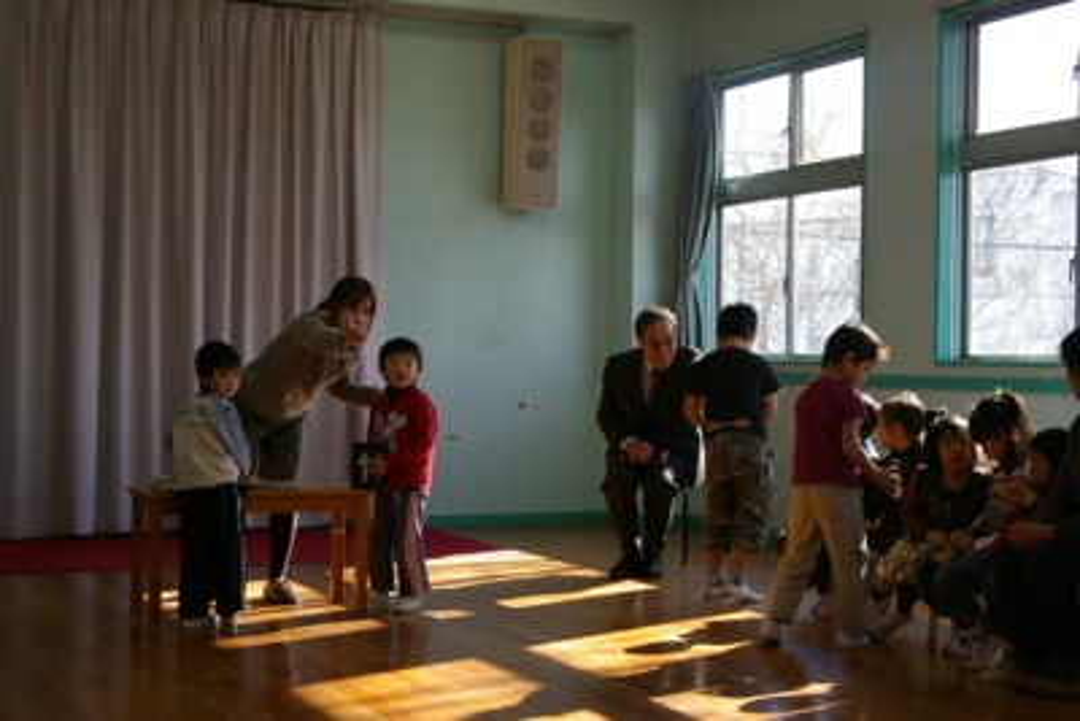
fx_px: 1801
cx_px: 540
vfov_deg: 22.6
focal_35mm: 60
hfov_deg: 33.4
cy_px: 360
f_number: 4.5
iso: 200
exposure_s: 1/90
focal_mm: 40
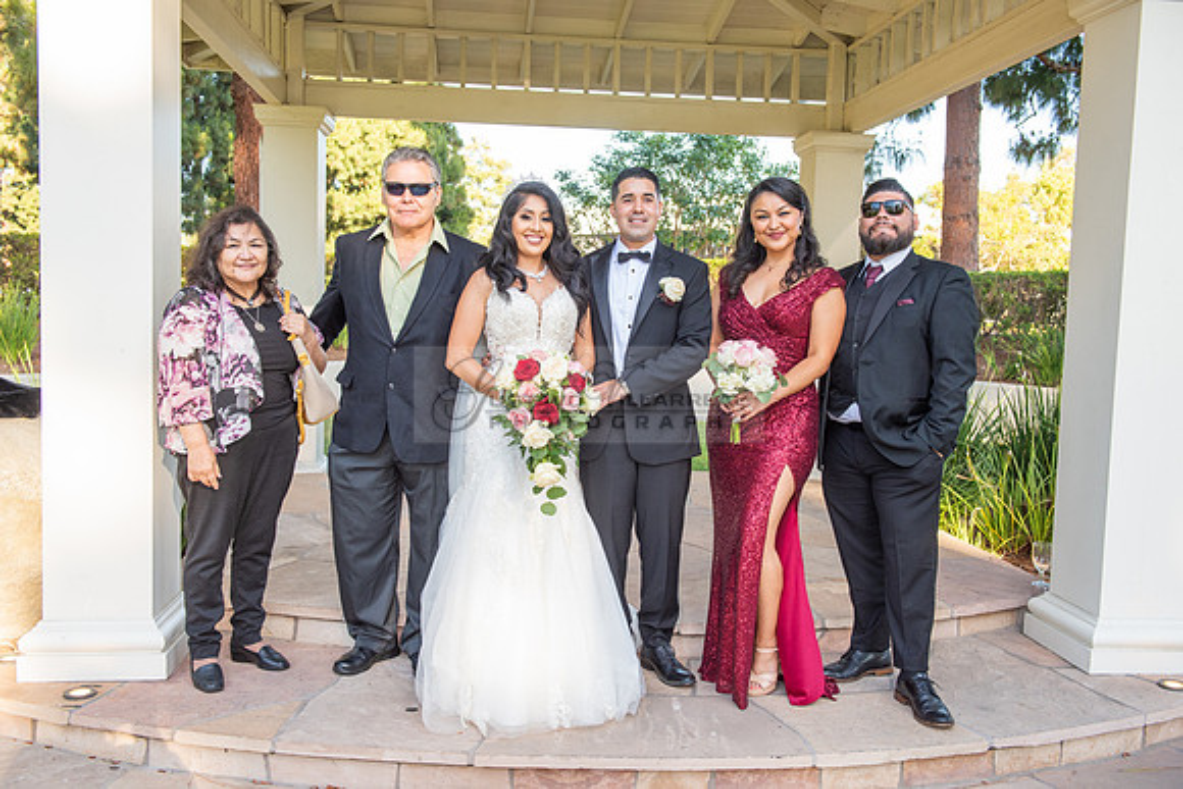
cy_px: 394
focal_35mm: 34
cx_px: 592
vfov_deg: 38.9
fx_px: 1117
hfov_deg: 55.8
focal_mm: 34
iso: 400
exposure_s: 1/200
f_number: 5.6
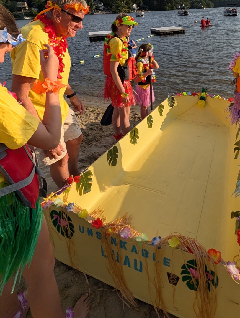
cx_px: 162
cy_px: 84
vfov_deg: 76.3
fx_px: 184
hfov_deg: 64.2
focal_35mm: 20
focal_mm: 2.02
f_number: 1.7
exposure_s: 1/4184
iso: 56
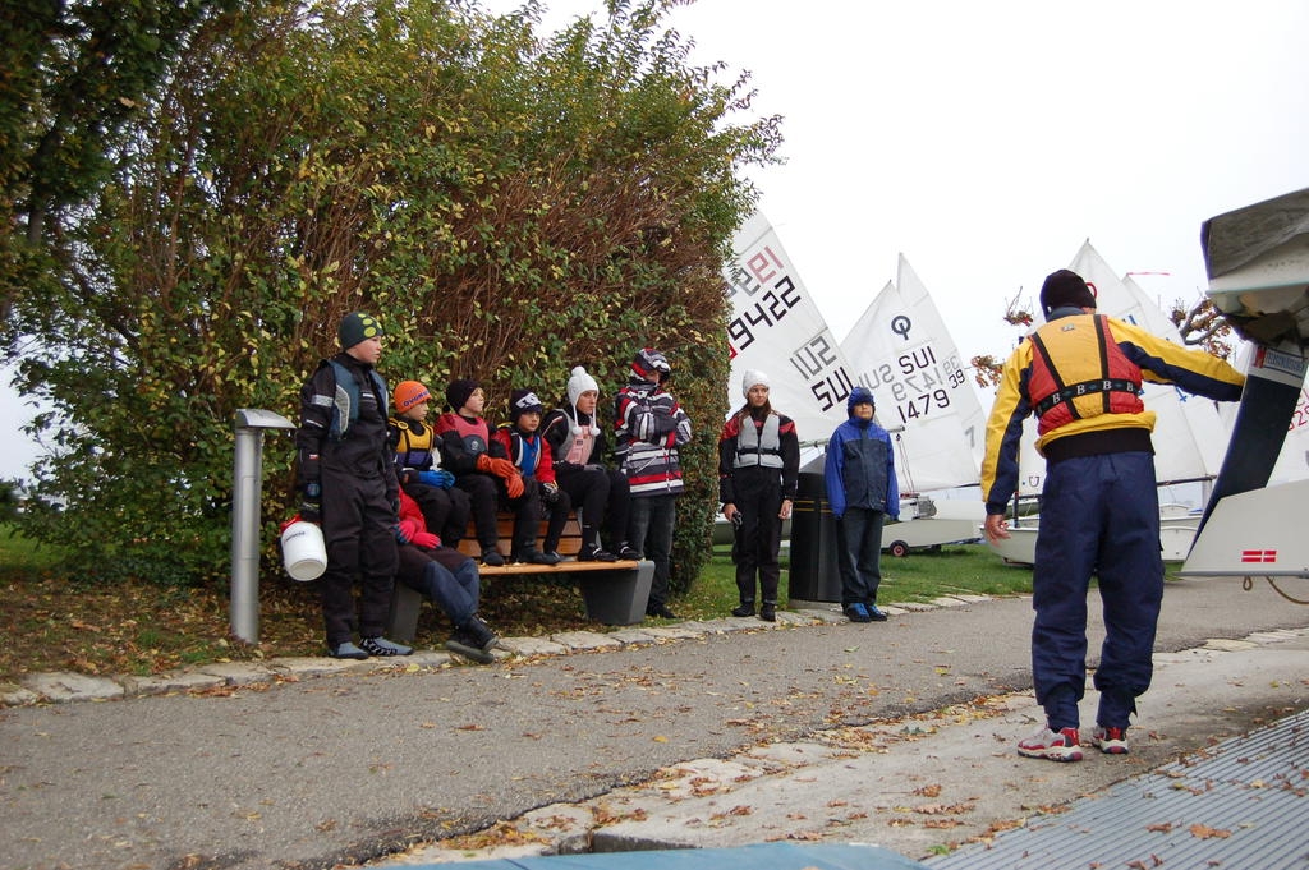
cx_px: 654
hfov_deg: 53.2
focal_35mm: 36
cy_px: 435
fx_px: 1308
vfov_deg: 36.8
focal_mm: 24
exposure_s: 1/500
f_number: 4
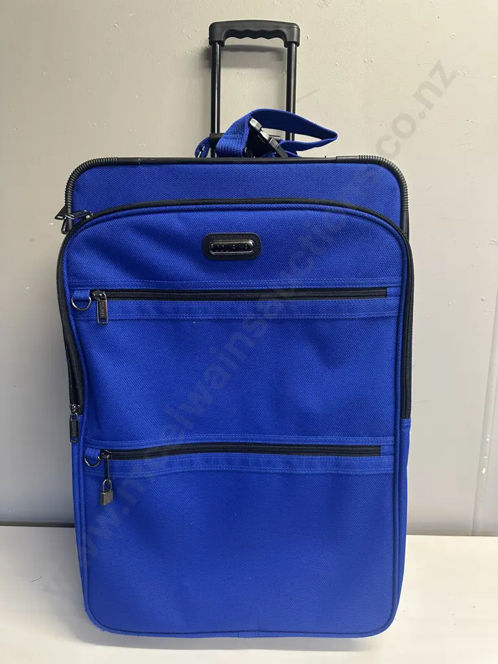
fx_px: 460
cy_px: 332
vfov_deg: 71.6
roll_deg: -0.9
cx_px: 249
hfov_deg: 56.8
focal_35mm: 24
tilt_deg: -10.0
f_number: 1.78
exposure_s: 1/50
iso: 200
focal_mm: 6.86
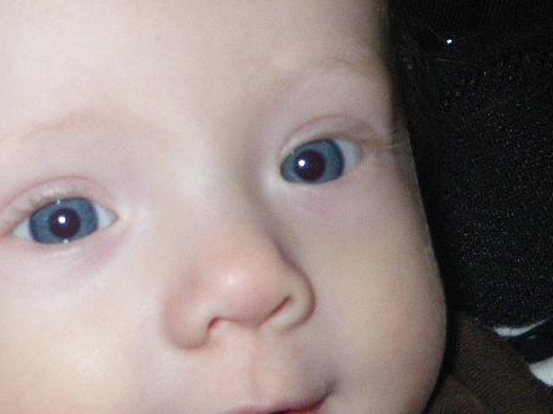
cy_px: 227
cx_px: 51
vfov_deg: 15.7
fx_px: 1501
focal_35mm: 94
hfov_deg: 20.4
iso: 400
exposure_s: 1/60
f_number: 4.2
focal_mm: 7.5
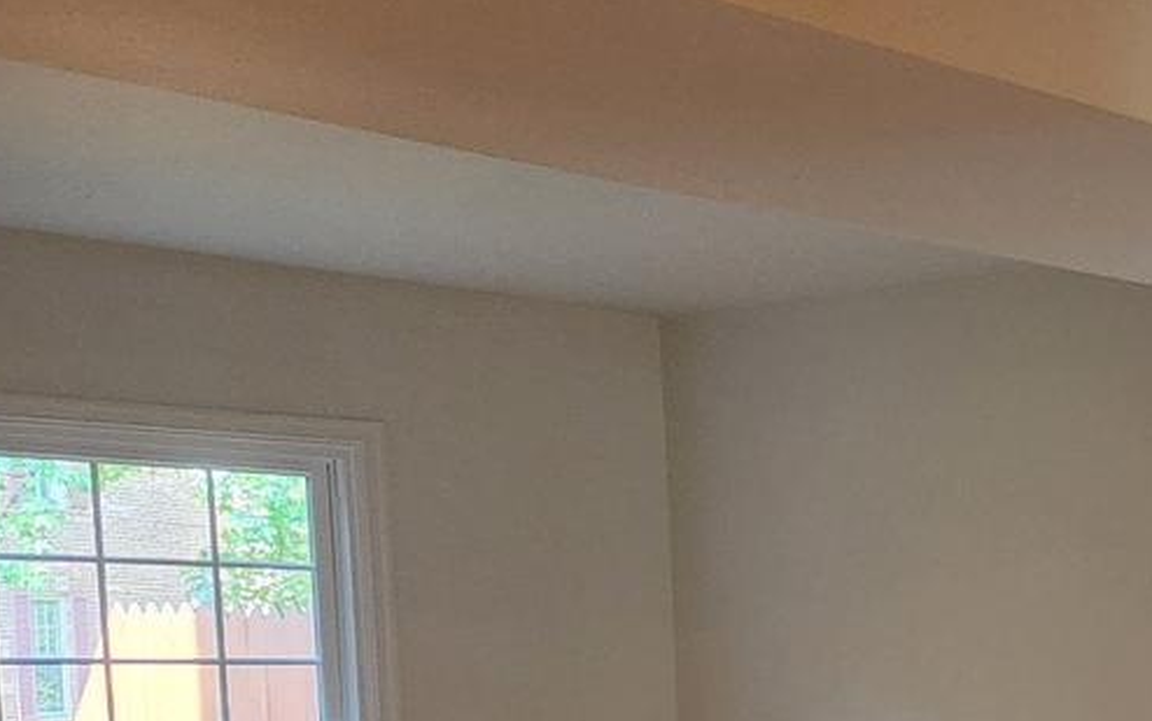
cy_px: 880
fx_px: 2230
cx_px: 1574
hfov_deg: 24.5
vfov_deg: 17.5
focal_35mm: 71
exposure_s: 1/120
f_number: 1.8
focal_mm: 5.4
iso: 640
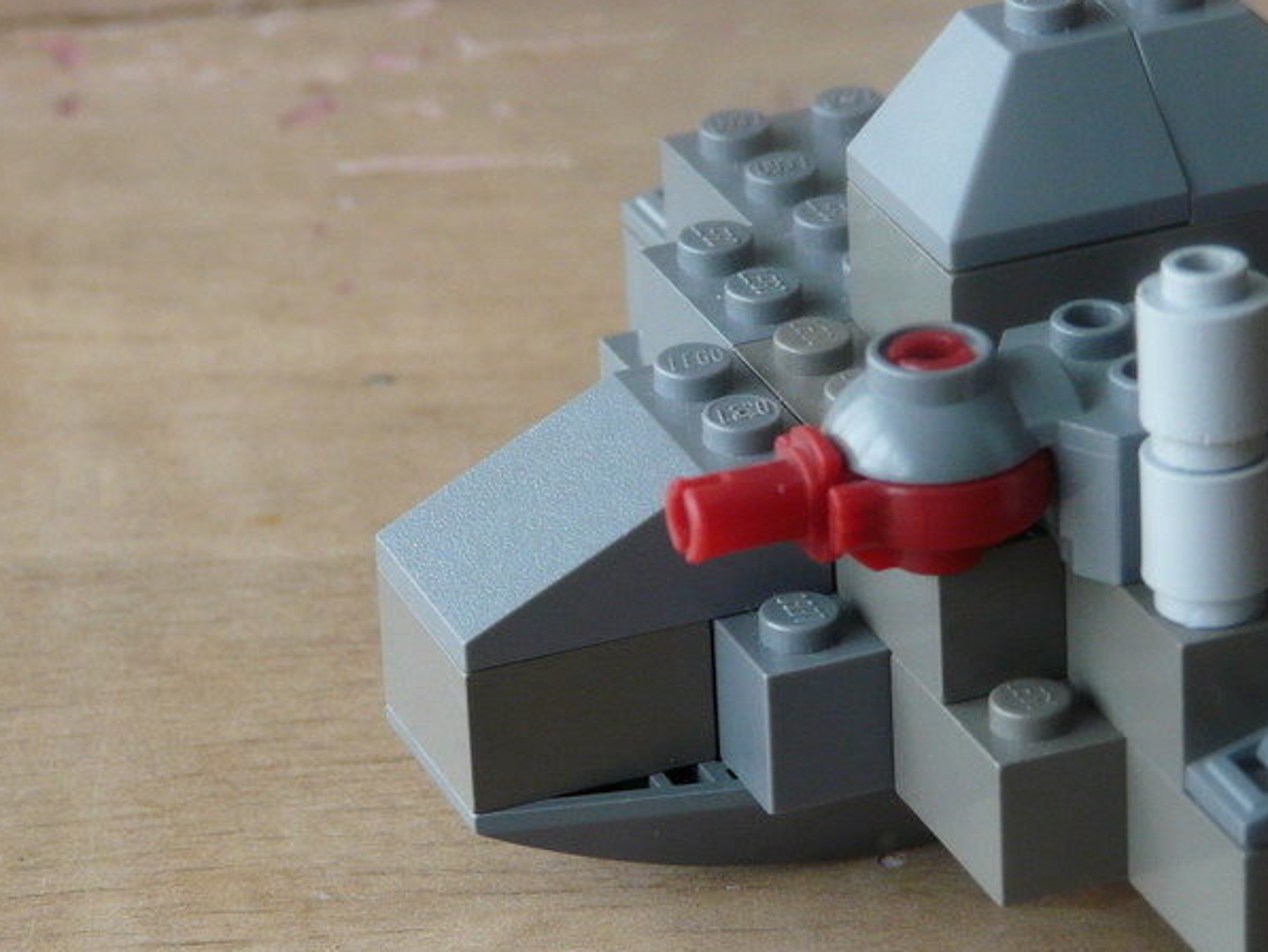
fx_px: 6961
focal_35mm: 190
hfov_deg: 10.4
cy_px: 503
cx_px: 467
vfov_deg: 7.8
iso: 200
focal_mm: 20.6
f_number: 3.6
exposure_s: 1/6
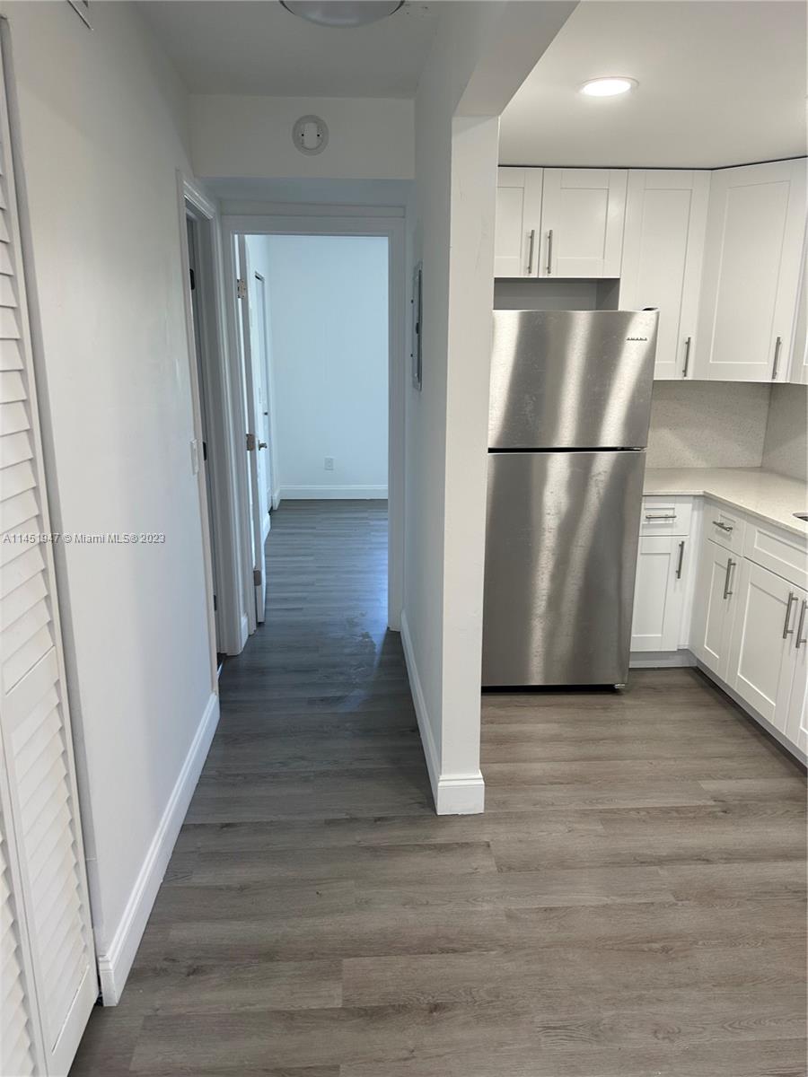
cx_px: 404
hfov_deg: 56.8
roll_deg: -0.6
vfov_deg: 71.6
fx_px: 747
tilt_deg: -14.8
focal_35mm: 24
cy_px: 538
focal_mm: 6.86
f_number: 1.78
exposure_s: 1/120
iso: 125
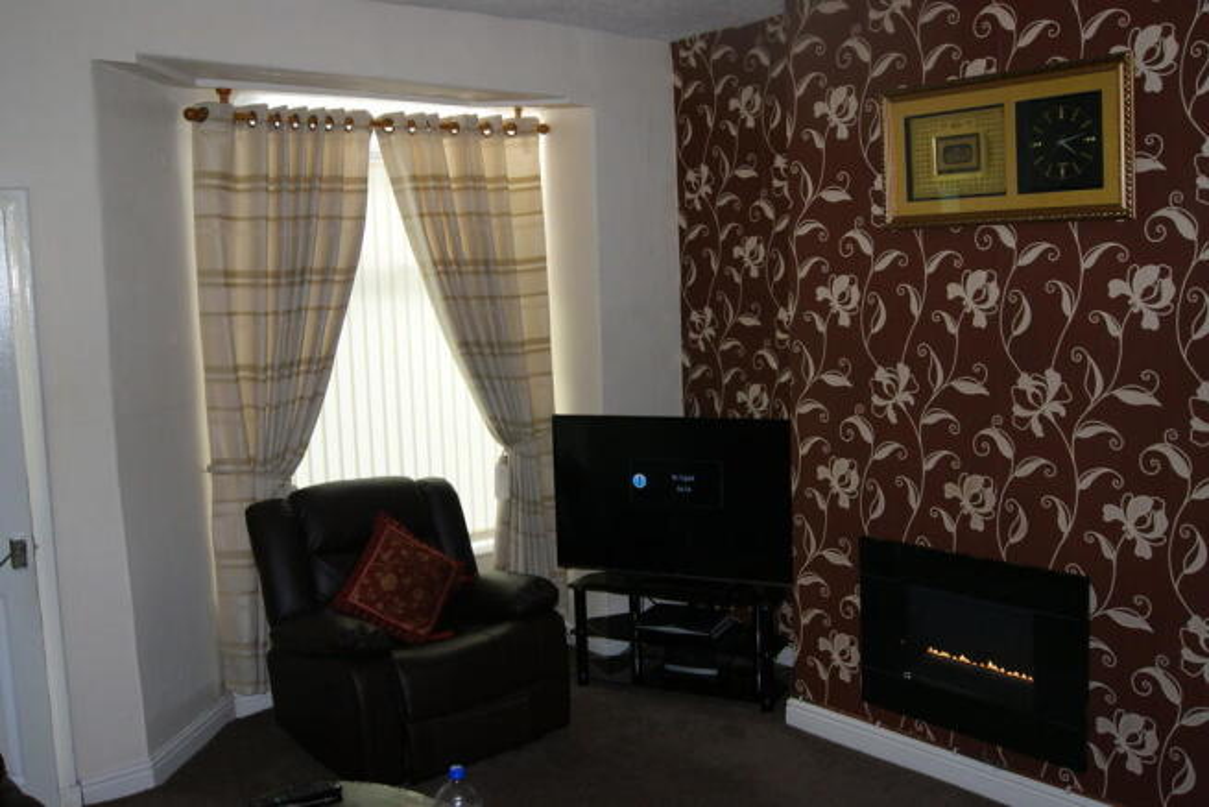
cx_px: 604
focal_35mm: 33
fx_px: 1108
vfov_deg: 40.0
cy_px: 404
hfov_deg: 57.2
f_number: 5.6
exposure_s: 1/60
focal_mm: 22
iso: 400
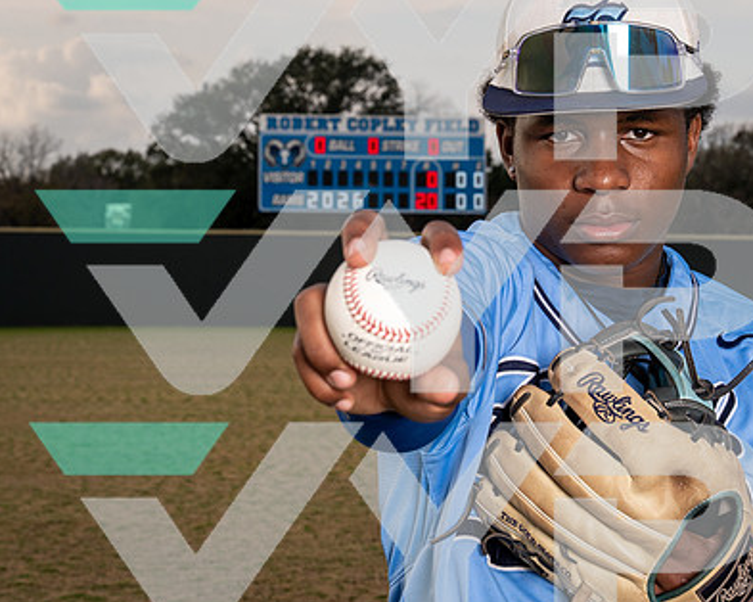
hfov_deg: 22.1
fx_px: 1916
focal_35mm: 86
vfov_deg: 17.8
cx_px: 523
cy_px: 292
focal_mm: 62
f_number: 11
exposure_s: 1/250
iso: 250
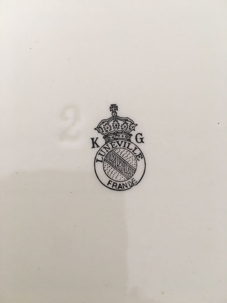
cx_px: 114
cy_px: 152
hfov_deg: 48.2
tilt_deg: -83.1
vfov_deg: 61.7
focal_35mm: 29
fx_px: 254
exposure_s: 1/33
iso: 64
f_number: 2.2
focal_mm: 4.15
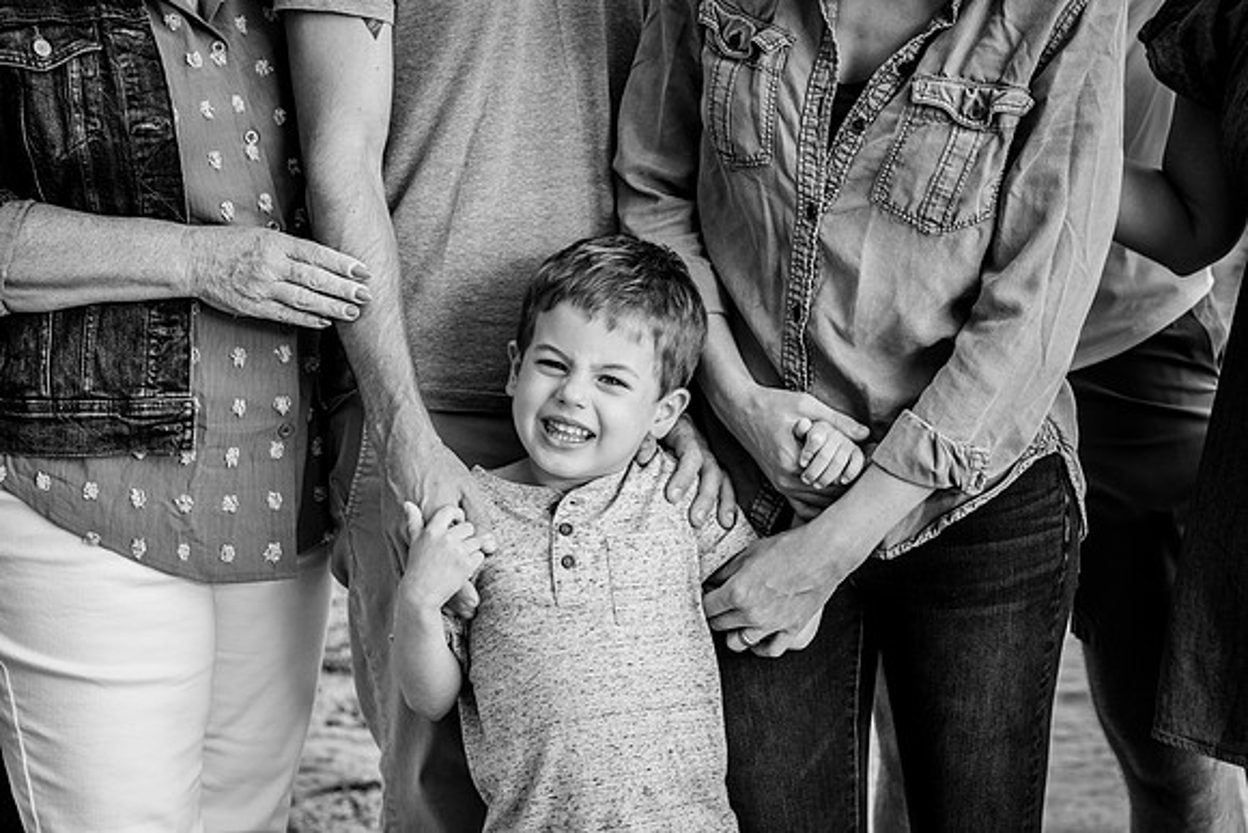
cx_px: 624
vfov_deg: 16.1
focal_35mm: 85
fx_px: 2947
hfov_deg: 23.9
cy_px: 416
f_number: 5.6
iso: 500
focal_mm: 85
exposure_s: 1/320
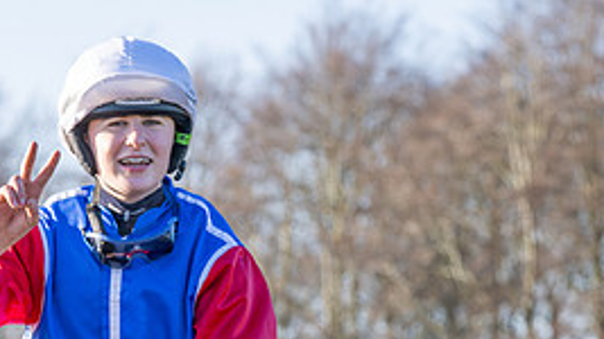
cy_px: 513
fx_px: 4819
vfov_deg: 4.0
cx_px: -117
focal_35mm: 301
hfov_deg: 7.1
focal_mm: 95
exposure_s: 1/1250
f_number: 5
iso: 400
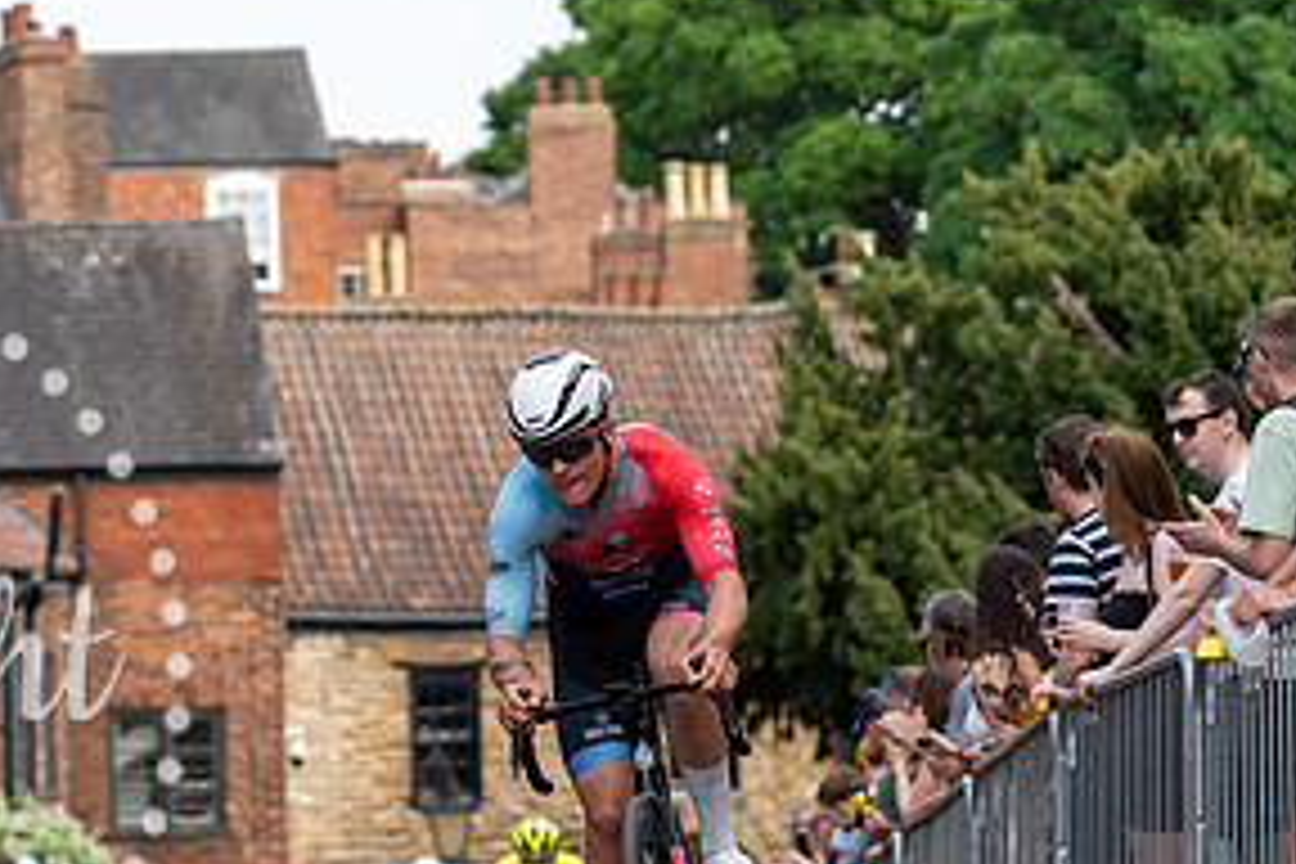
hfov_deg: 13.2
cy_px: 443
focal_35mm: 155
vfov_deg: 8.9
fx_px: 5580
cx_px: 468
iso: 100
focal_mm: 77
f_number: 3.2
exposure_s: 1/640
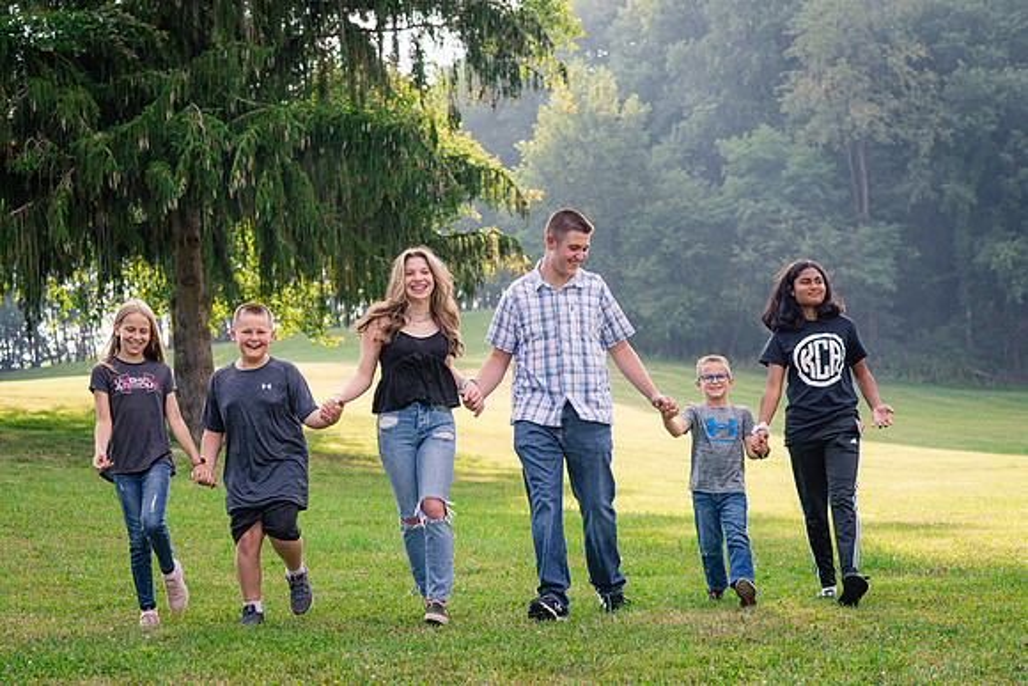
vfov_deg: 16.1
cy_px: 343
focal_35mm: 85
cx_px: 514
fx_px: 2428
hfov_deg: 23.9
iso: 400
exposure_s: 1/500
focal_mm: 85
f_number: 5
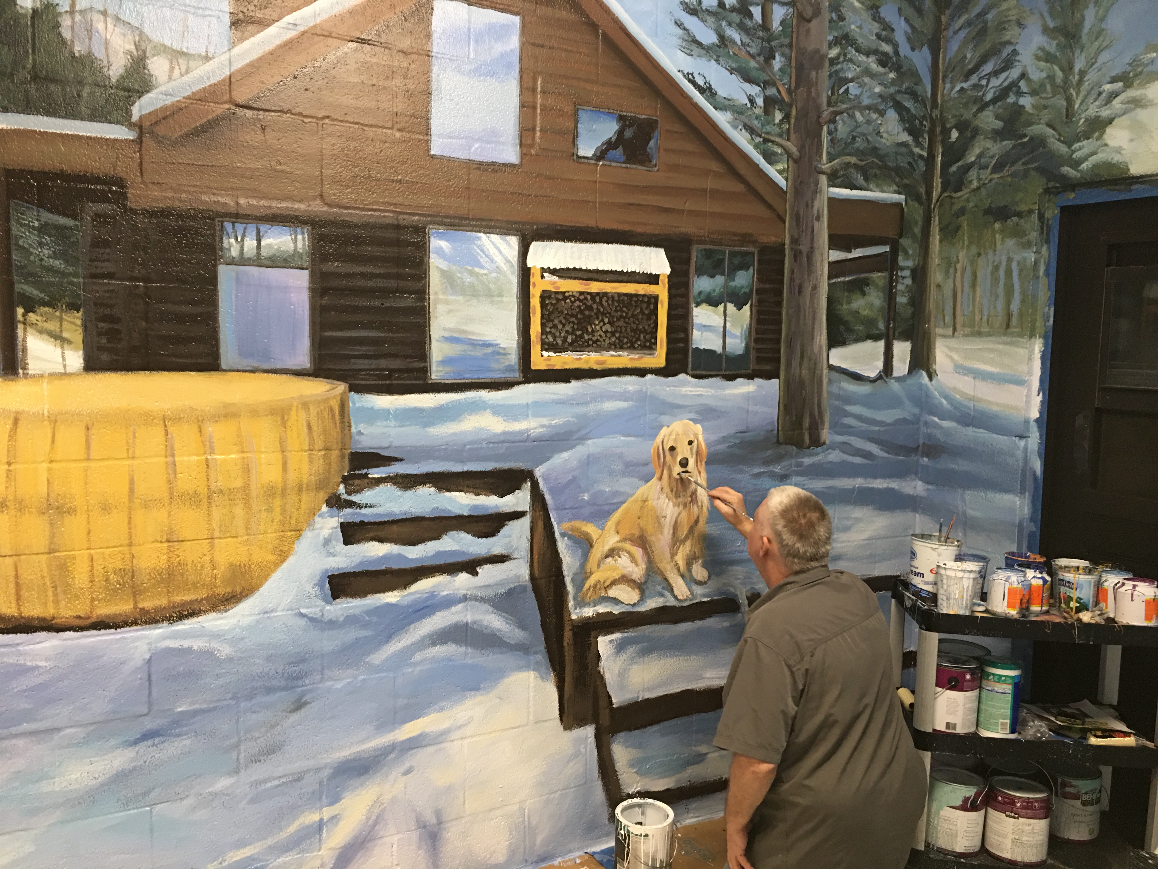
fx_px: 970
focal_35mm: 29
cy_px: 434
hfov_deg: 61.7
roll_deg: -1.3
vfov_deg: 48.2
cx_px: 579
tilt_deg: -5.3
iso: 100
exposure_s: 1/15
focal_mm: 4.15
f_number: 2.2
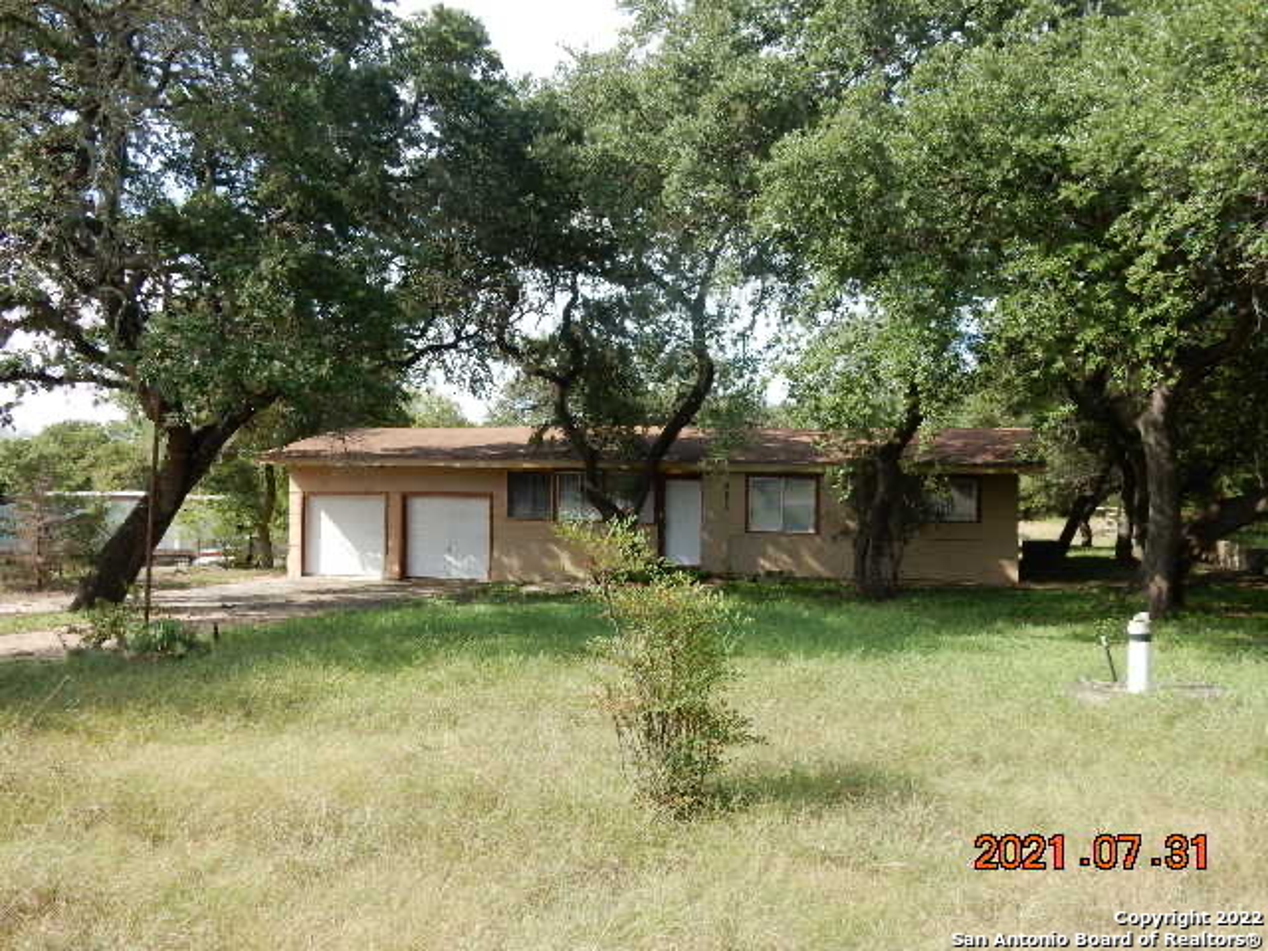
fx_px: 1099
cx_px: 634
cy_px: 476
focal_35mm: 30
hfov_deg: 60.0
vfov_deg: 46.8
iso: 125
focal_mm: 5.4
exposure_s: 1/400
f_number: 4
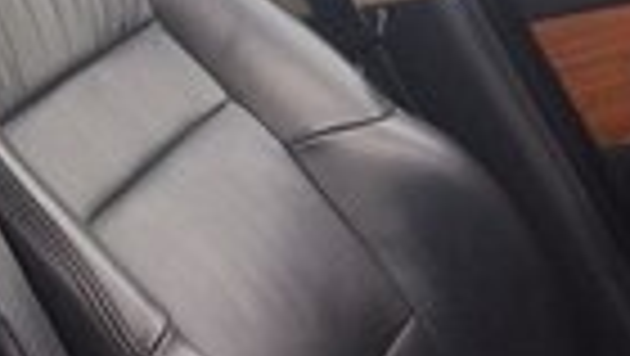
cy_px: -167
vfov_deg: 10.5
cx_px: -166
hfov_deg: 18.0
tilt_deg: -0.7
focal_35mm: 112
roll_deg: +17.7
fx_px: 1872
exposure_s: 1/100
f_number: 2.2
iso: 50
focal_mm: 4.15
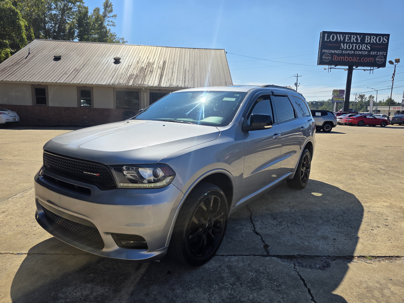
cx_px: 202
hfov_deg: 73.9
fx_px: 268
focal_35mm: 23
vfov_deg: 58.9
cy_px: 152
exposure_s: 1/7944
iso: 64
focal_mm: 6.3
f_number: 1.7
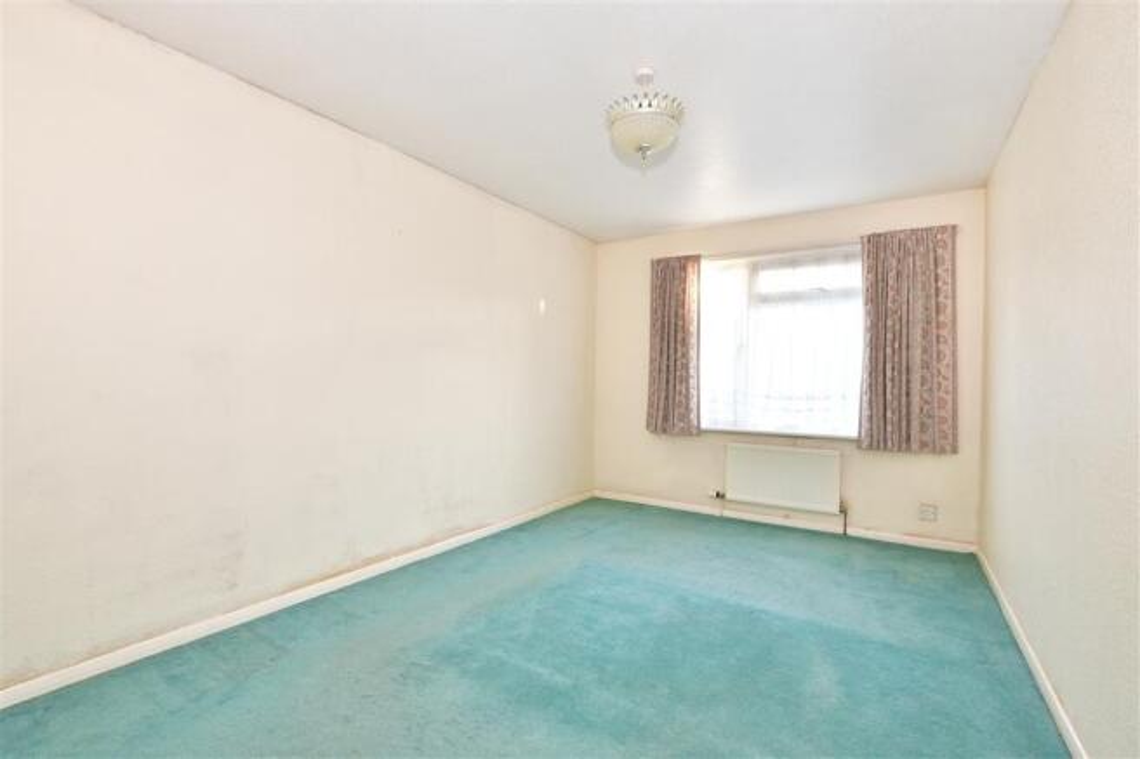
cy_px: 380
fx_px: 475
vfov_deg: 77.3
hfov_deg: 100.4
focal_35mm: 15
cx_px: 570
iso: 200
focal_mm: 10
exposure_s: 1/3
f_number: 8
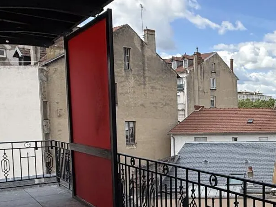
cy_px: 136
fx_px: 351
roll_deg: +0.3
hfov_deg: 36.2
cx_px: 306
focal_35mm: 44
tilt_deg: -3.8
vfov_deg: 32.6
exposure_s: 1/2092
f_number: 2.2
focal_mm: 2.22
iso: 50
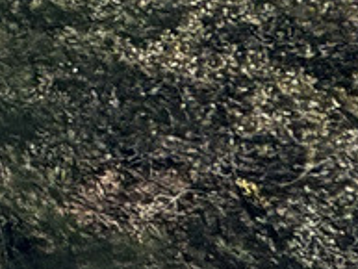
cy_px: -339
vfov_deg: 13.4
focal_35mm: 87
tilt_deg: +10.8
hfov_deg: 13.0
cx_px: -610
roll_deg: -6.0
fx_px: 900
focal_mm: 2.22
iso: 50
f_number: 2.2
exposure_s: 1/1976
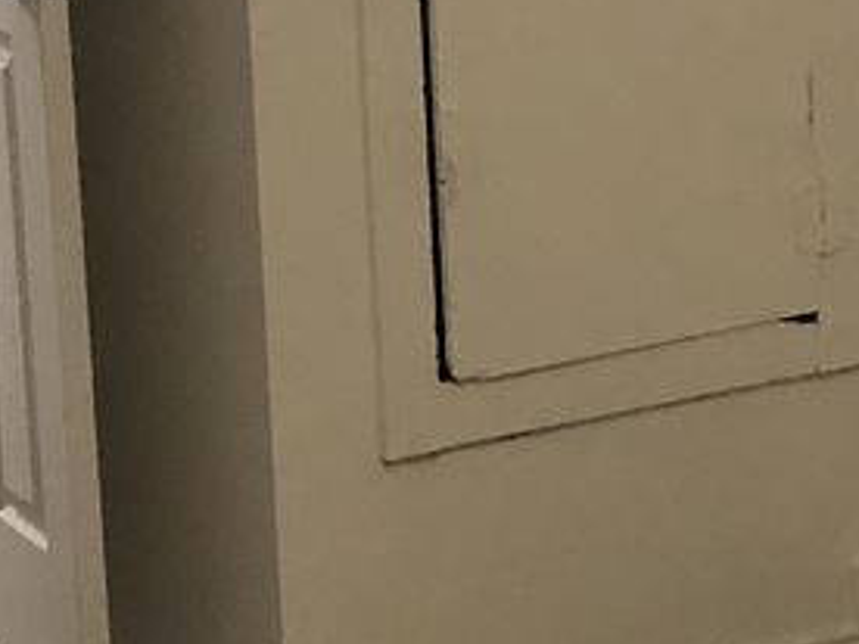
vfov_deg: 10.2
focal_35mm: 146
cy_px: 292
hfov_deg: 13.5
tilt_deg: -9.7
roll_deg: +1.6
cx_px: 336
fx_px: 3623
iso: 80
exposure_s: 1/15
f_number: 1.8
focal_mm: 3.99
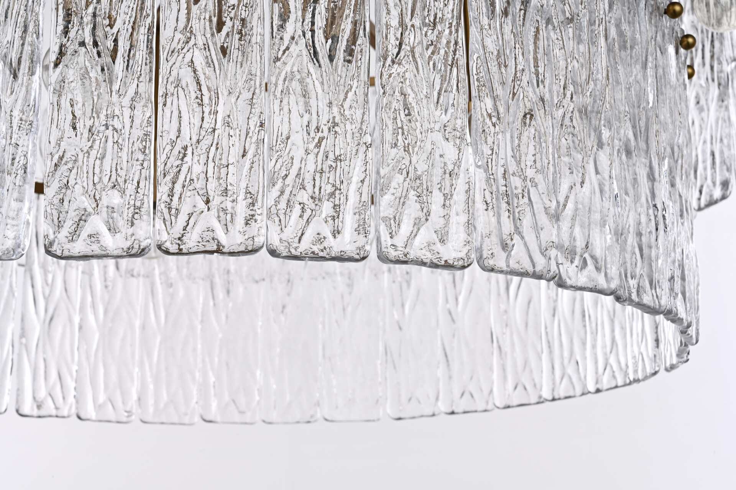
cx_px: 368
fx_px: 1431
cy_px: 245
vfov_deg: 19.4
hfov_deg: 28.9
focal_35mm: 70
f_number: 20
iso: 100
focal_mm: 70
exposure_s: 1/100
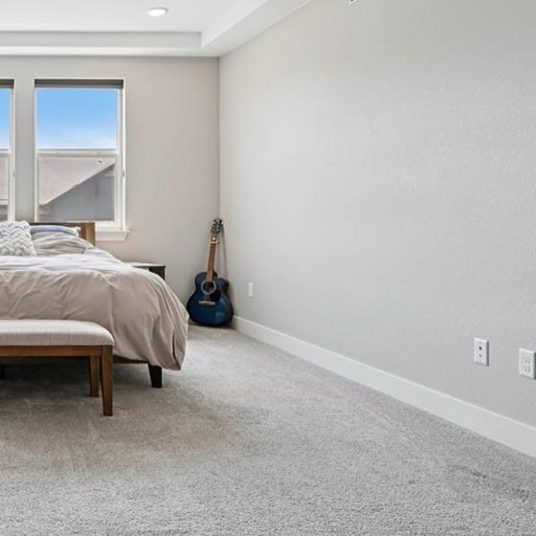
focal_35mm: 34
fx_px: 596
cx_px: -31
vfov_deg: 48.1
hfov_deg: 40.6
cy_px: 211
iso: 72
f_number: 10
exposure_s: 1/15
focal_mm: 14
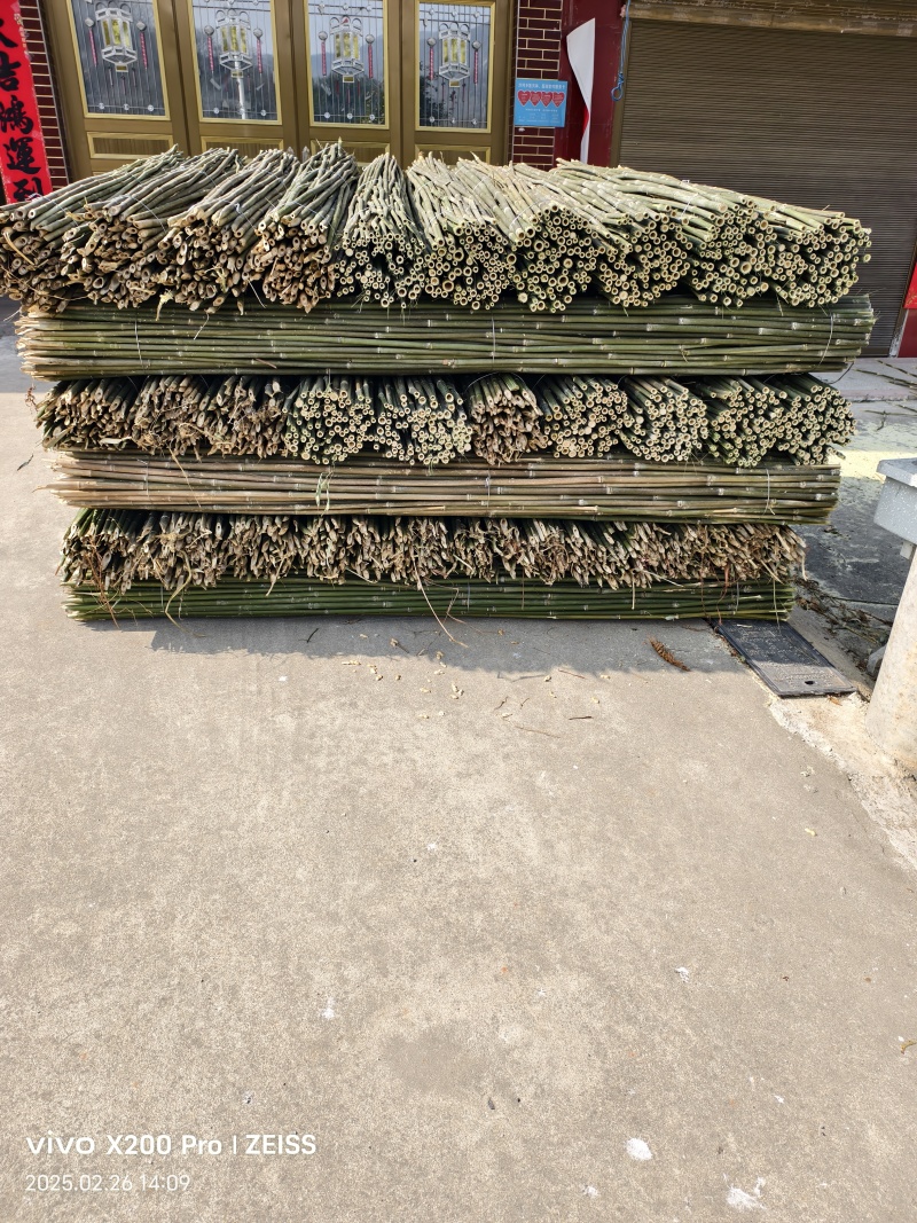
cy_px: 612
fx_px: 813
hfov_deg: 58.9
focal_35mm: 23
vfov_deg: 73.9
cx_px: 458
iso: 697
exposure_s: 1/14085
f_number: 1.57
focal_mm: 6.54
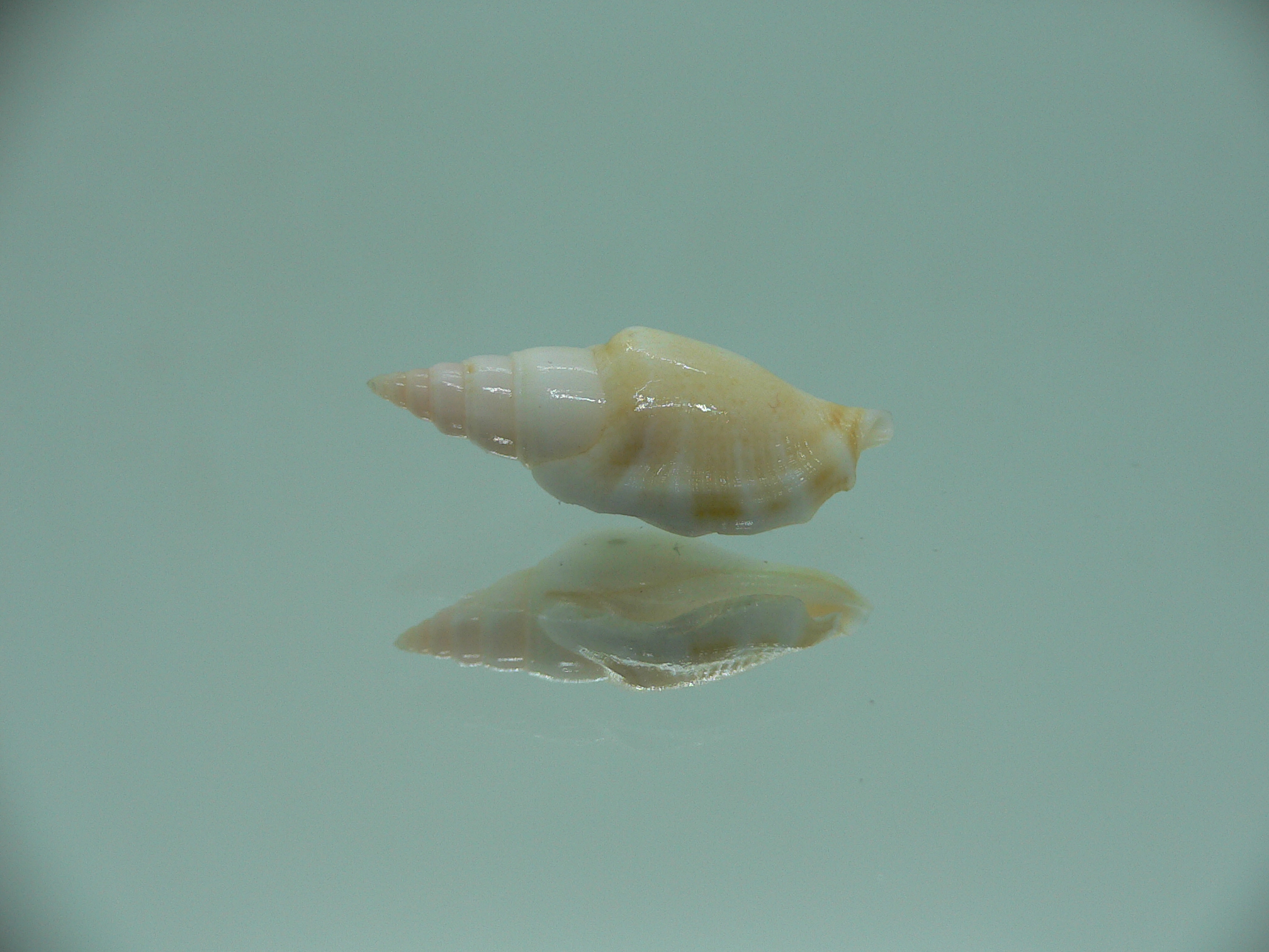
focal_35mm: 35
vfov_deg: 40.7
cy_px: 476
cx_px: 634
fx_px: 1283
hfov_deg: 52.6
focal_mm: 4.6
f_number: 2.8
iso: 80
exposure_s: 1/80
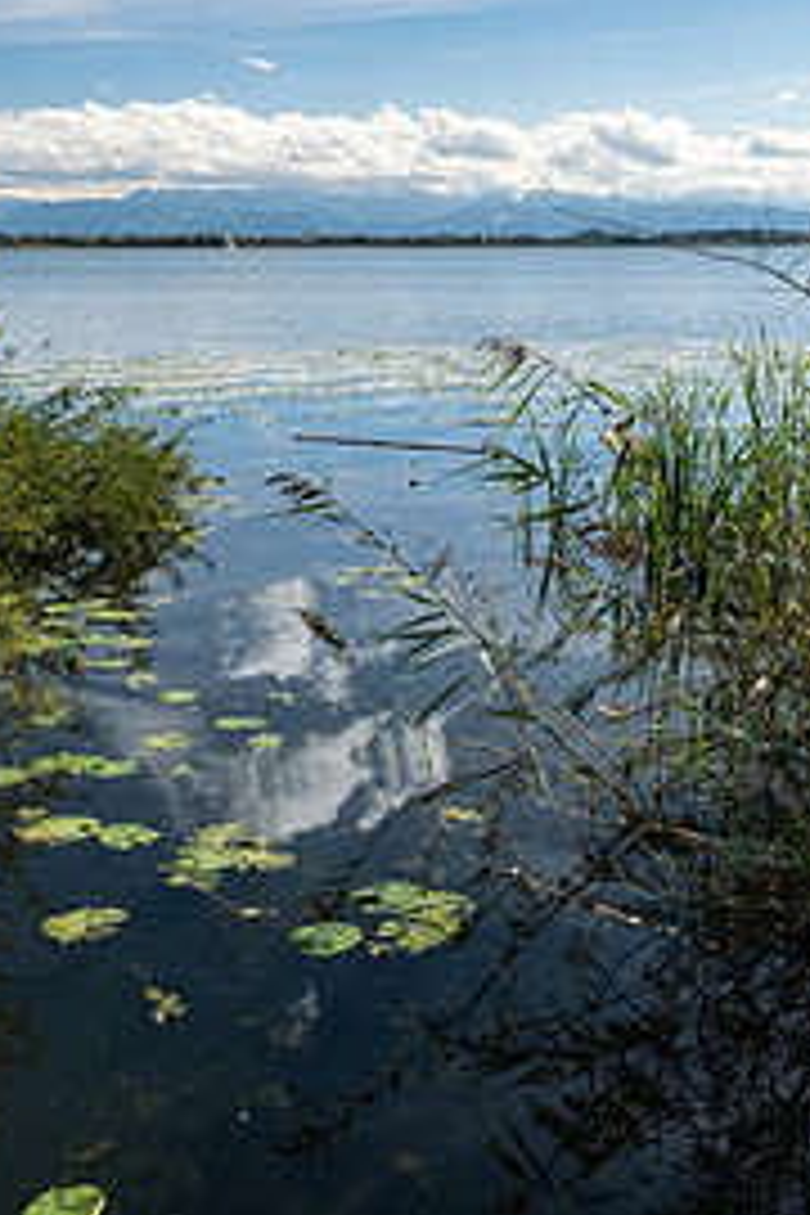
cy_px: 284
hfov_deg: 33.3
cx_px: 328
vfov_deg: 46.5
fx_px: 1350
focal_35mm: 40
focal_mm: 16
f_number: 5.6
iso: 320
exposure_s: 1/600
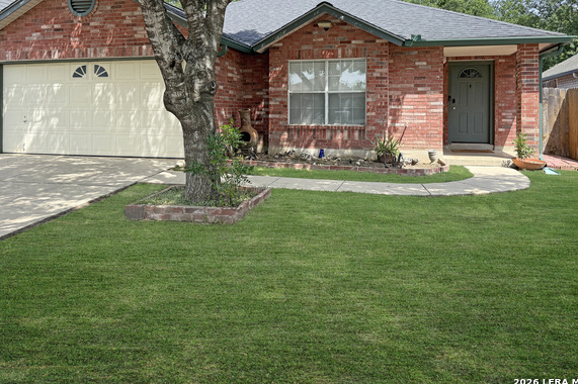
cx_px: 270
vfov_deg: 46.0
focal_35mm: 28
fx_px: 449
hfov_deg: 65.4
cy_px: 146
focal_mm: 6.76
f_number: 1.78
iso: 100
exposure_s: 1/2525
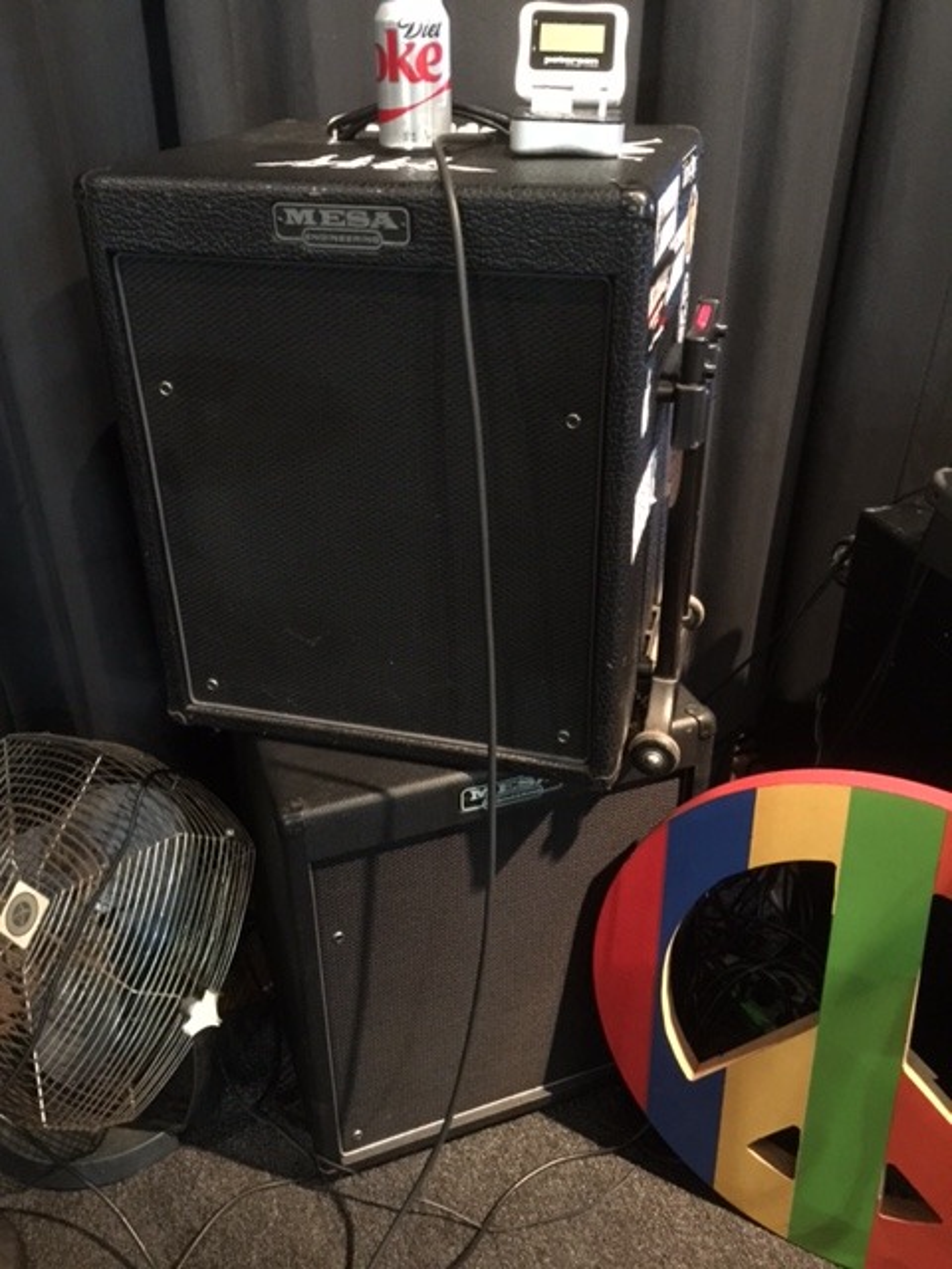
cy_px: 634
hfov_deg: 48.2
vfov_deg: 61.7
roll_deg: +1.2
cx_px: 476
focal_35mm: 29
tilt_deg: -30.7
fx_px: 1063
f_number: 2.2
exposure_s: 1/4
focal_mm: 4.15
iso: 320
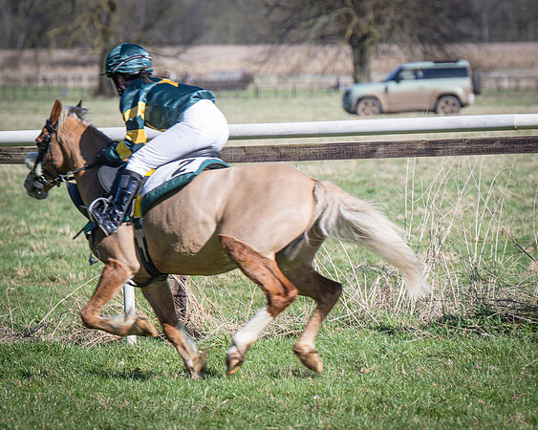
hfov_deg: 6.0
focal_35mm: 325
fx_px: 5171
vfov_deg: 4.8
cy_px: 194
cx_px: 401
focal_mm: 155
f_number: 4
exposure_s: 1/1000
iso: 125
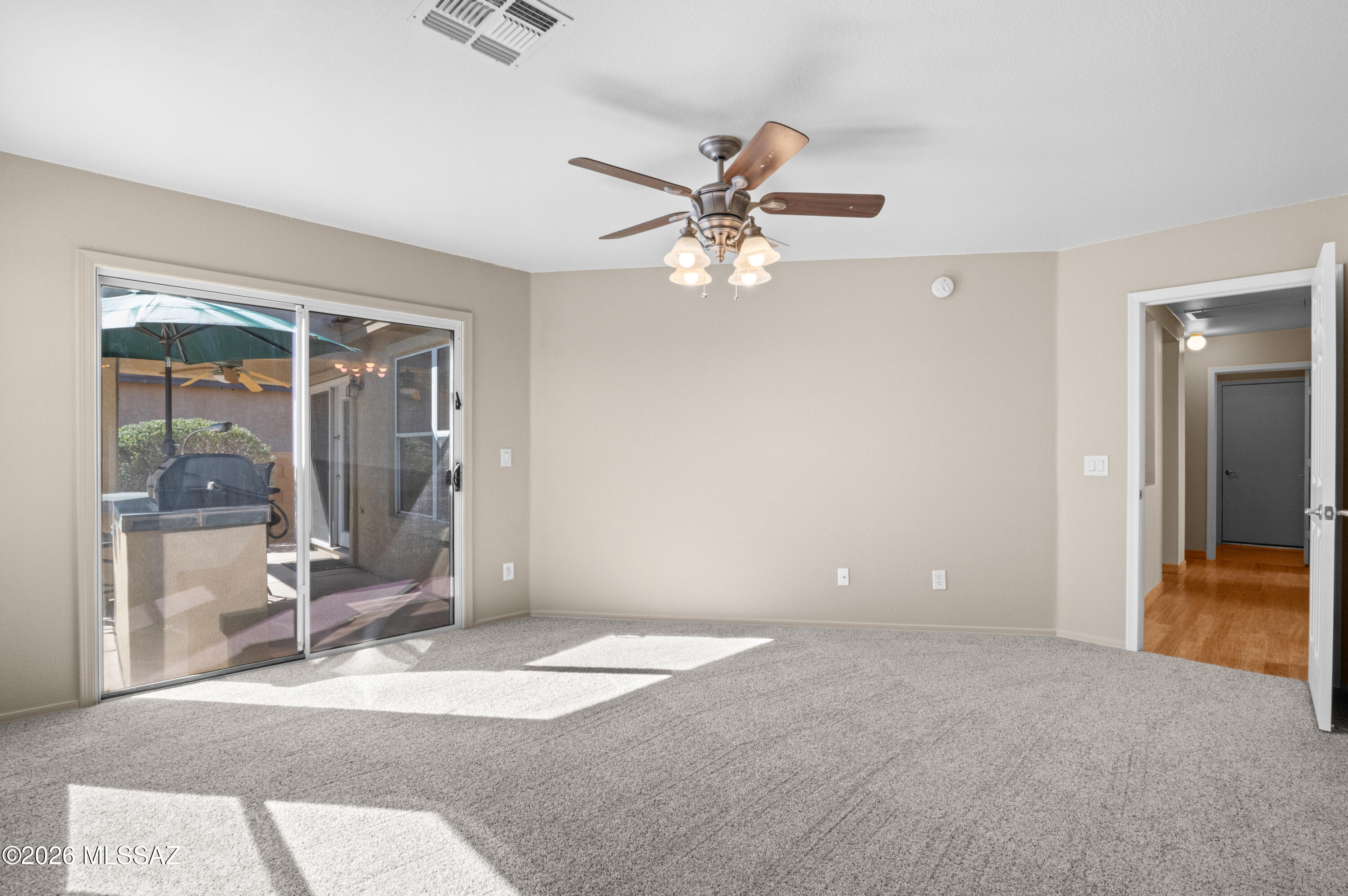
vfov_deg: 73.7
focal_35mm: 16
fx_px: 599
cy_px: 448
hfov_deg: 96.8
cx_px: 674
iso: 1250
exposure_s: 1/8
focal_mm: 16
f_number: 22
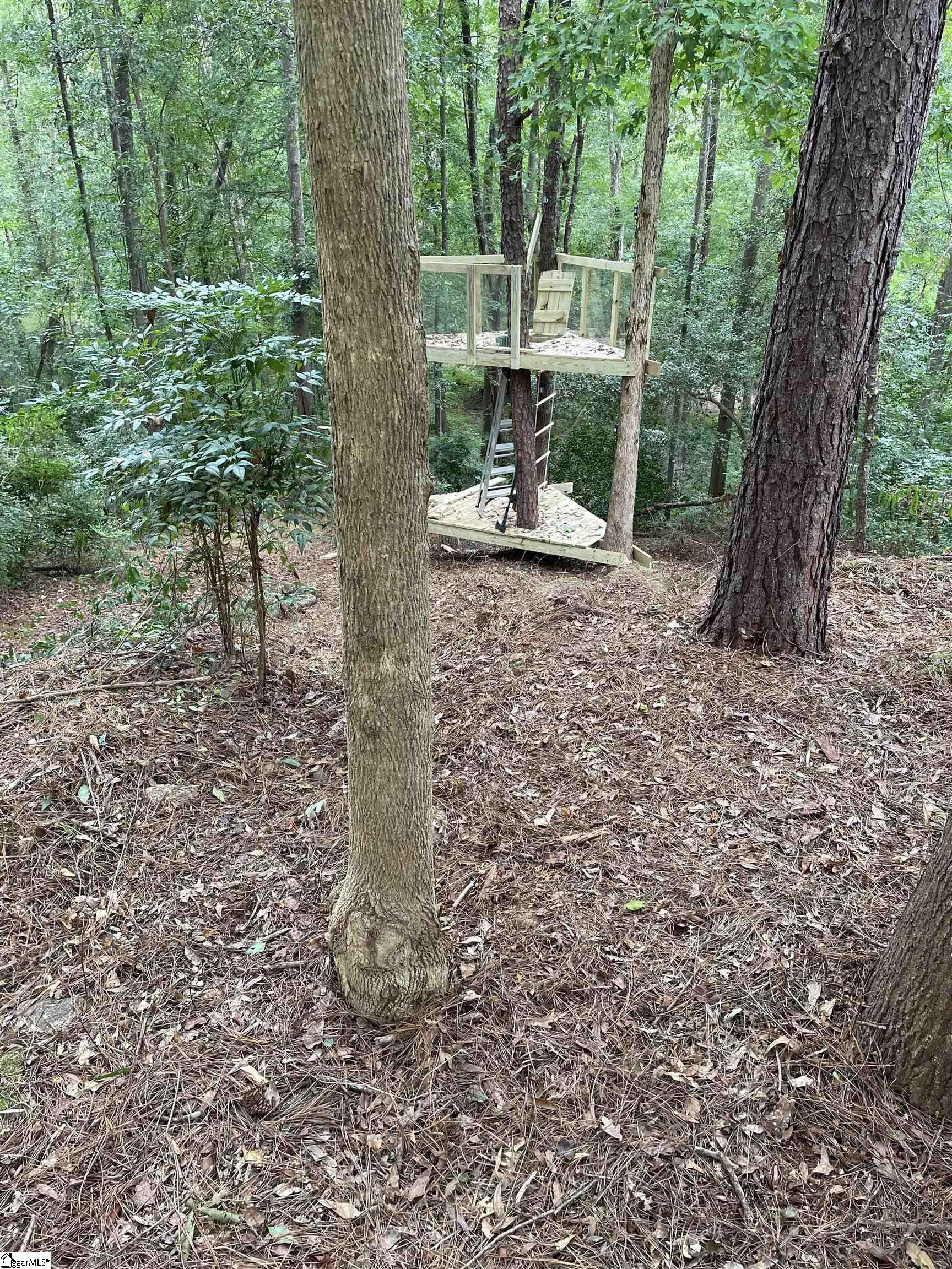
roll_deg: +0.1
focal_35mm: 26
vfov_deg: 67.3
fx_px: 953
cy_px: 634
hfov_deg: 53.1
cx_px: 476
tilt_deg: -23.6
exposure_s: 1/95
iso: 125
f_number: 1.6
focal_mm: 4.2
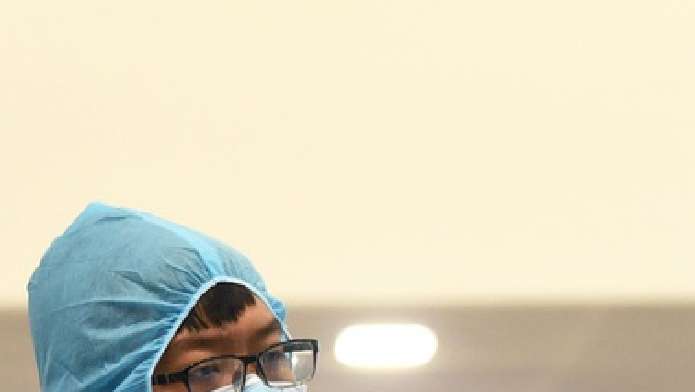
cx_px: -171
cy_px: 544
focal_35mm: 348
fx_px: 6416
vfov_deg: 3.5
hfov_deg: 6.2
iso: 2000
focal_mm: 86
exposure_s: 1/250
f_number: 4.5
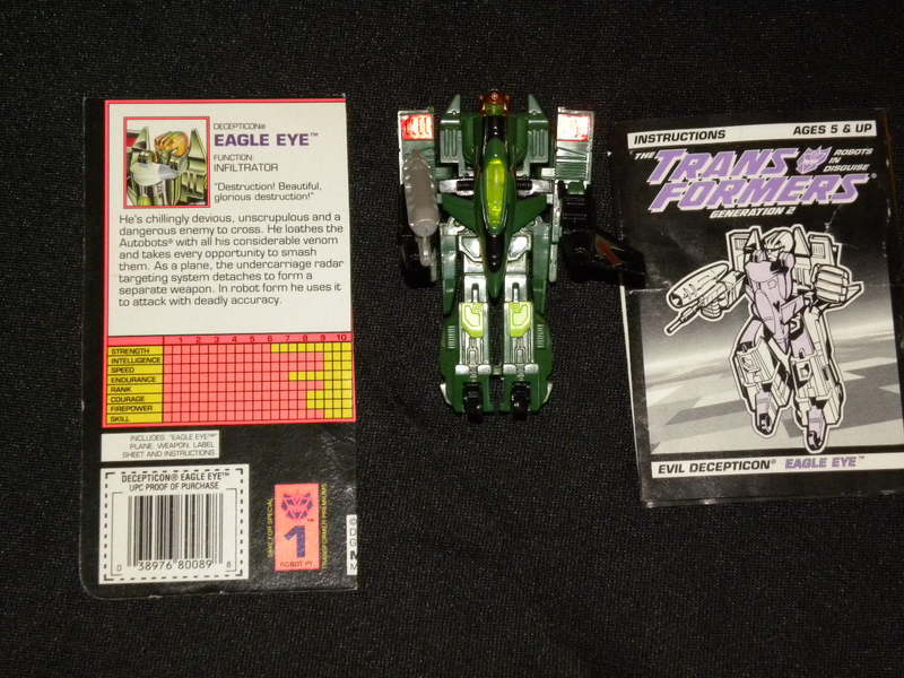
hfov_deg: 23.0
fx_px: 2220
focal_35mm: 85
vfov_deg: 17.4
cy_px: 339
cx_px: 452
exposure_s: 1/30
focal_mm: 15.1
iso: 400
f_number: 4
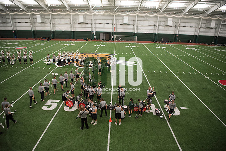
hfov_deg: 73.7
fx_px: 151
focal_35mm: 24
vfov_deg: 53.2
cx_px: 113
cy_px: 76
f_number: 2.8
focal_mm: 24
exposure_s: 1/250
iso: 4000
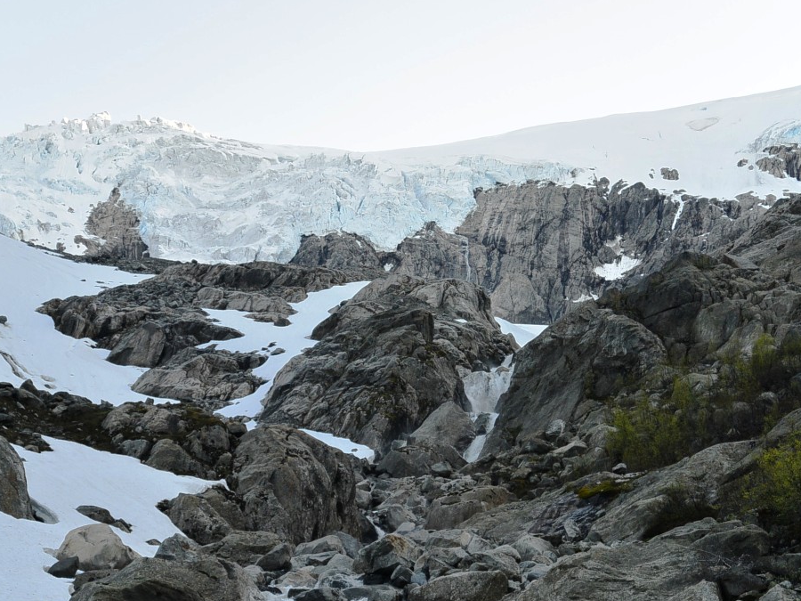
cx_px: 410
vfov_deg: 18.2
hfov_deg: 24.1
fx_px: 1874
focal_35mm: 81
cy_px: 302
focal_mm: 27.5
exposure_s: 1/125
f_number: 5.6
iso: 200
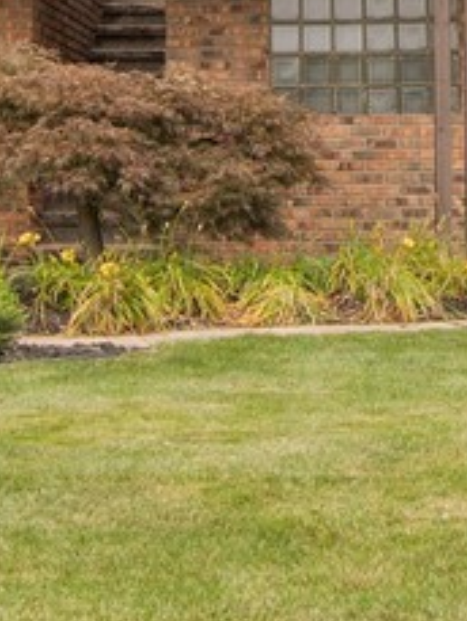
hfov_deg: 12.9
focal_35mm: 114
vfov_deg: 16.7
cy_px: -64
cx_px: 402
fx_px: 2049
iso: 100
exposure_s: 1/20
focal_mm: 17
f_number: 8
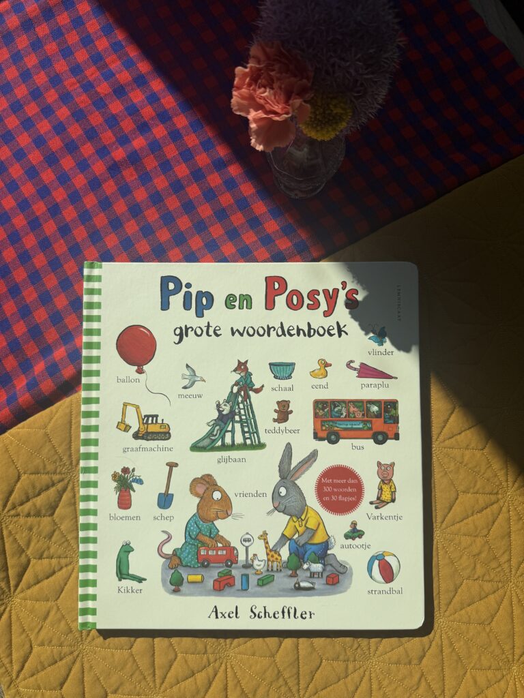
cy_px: 349
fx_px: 484
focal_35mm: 24
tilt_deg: -86.1
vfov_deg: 71.6
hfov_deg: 56.8
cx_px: 262
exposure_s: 1/10309
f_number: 1.78
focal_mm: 6.76
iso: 80
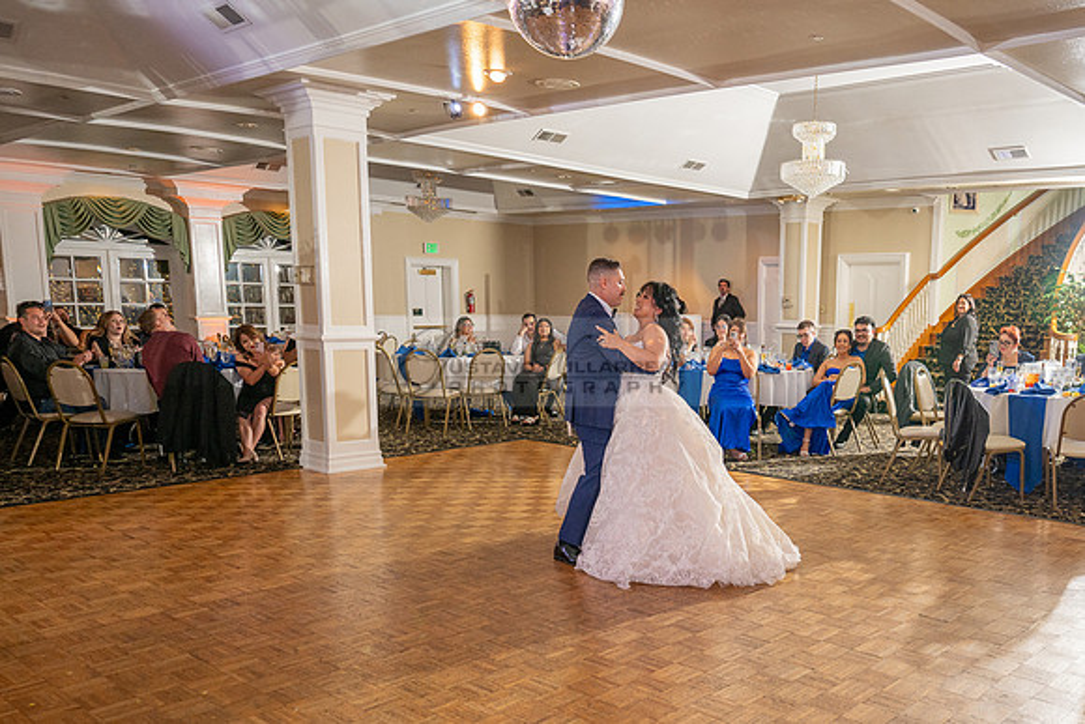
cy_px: 477
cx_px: 715
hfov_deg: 58.0
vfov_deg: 41.1
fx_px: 954
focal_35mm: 32
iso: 640
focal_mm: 24
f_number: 3.2
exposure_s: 1/160
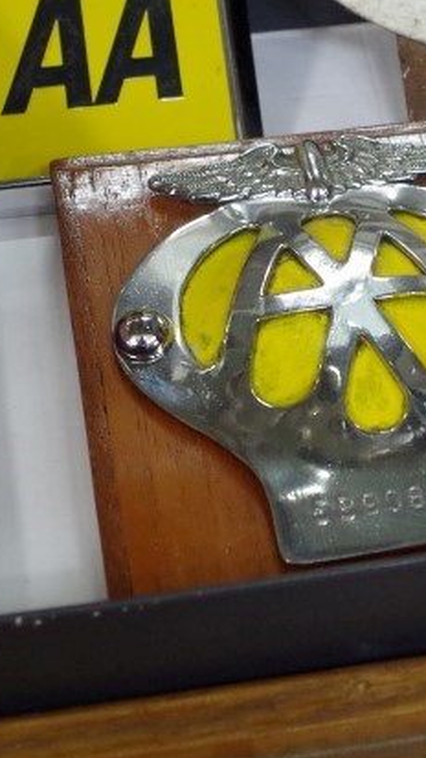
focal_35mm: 91
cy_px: 206
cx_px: 567
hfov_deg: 12.8
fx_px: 1829
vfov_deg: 23.2
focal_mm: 21.25
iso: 1600
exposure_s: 1/50
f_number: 5
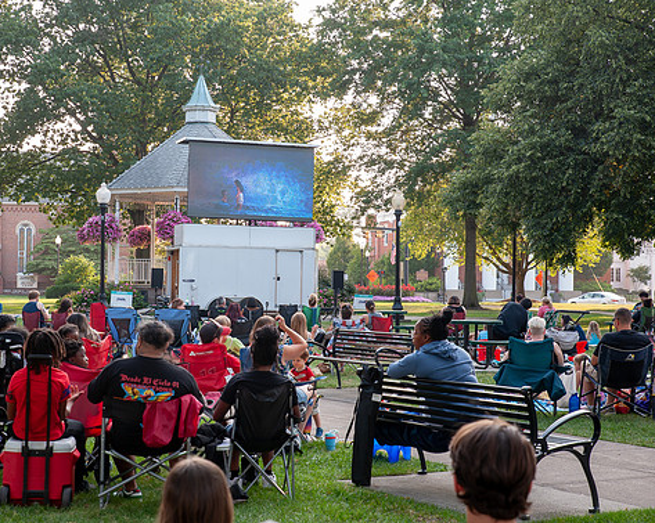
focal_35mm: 69
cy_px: 262
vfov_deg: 22.2
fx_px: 1337
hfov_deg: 27.5
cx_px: 258
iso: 640
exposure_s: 1/125
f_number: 8
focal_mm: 60
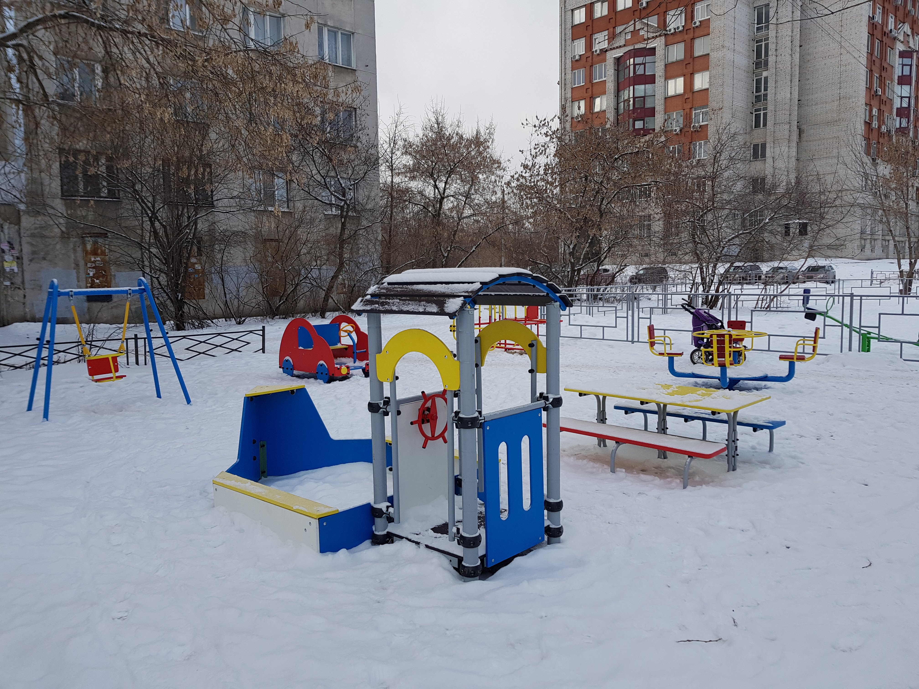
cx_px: 460
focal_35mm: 26
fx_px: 690
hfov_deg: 67.3
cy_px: 344
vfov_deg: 53.1
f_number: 1.7
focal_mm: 4.2
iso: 40
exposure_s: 1/1168
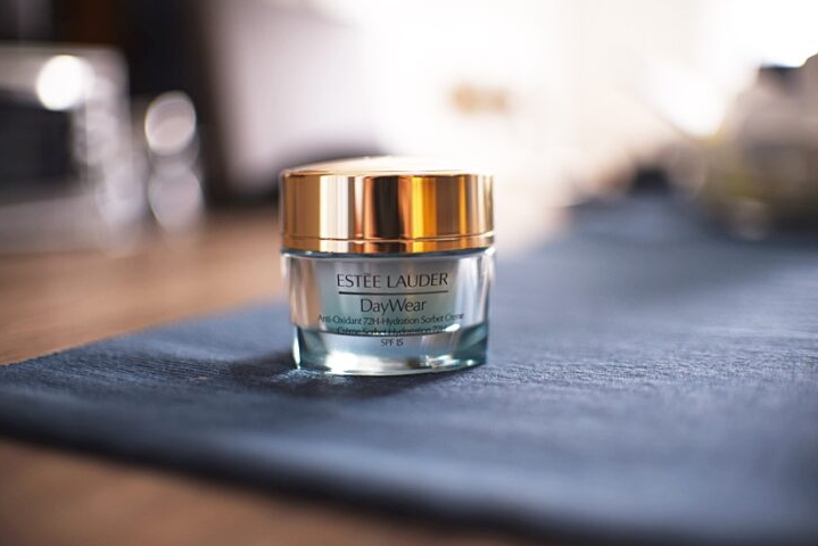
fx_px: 818
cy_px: 267
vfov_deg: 36.9
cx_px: 400
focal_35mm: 36
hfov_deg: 53.1
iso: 100
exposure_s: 1/50
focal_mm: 35
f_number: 1.8
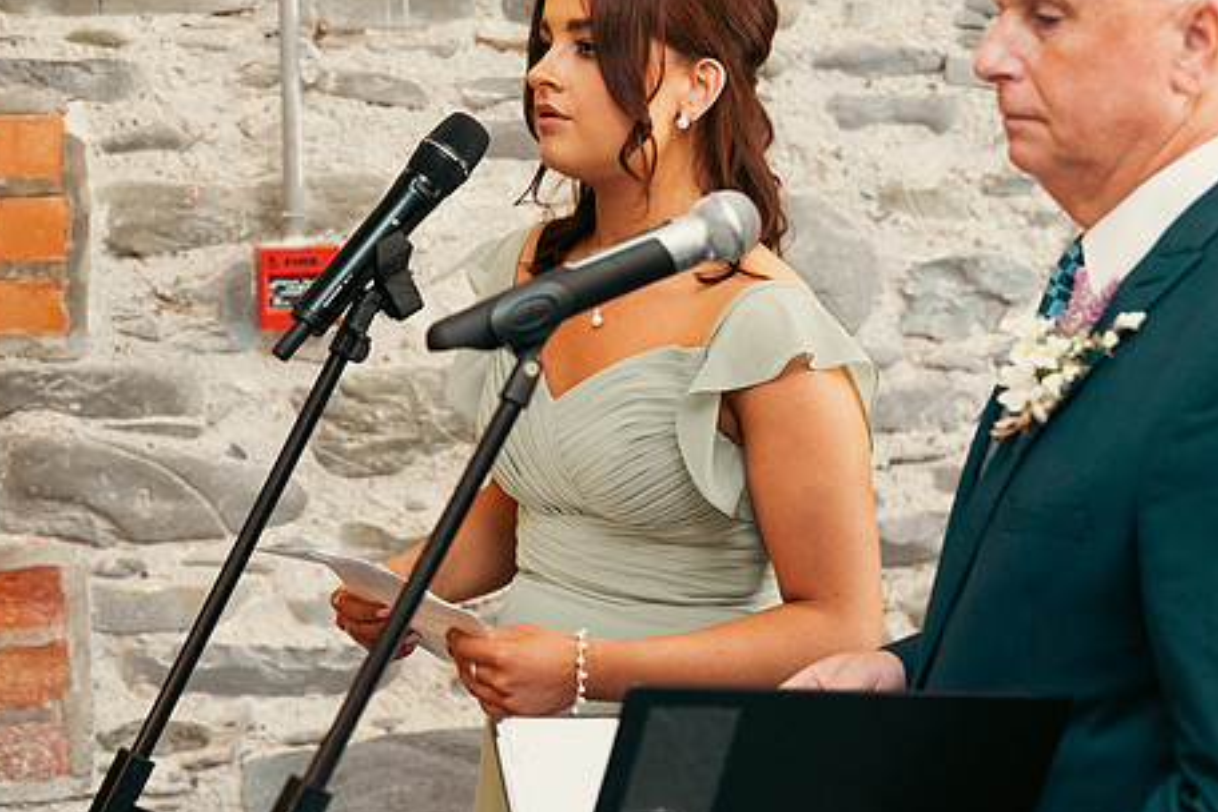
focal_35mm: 89
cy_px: 319
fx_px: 3011
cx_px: 737
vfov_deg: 15.3
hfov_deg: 22.8
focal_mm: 70
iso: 2500
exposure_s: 1/160
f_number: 3.5
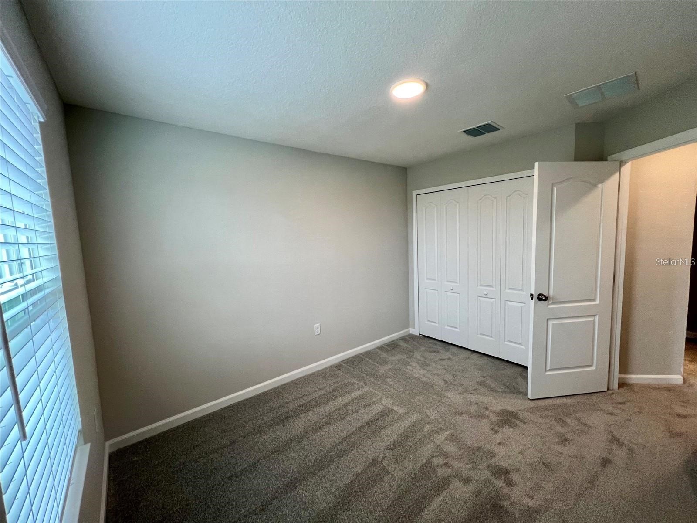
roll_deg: +2.4
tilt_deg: -5.8
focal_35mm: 13
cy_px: 262
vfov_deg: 89.9
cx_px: 348
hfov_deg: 106.2
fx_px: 262
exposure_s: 1/120
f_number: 1.8
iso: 160
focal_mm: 1.57
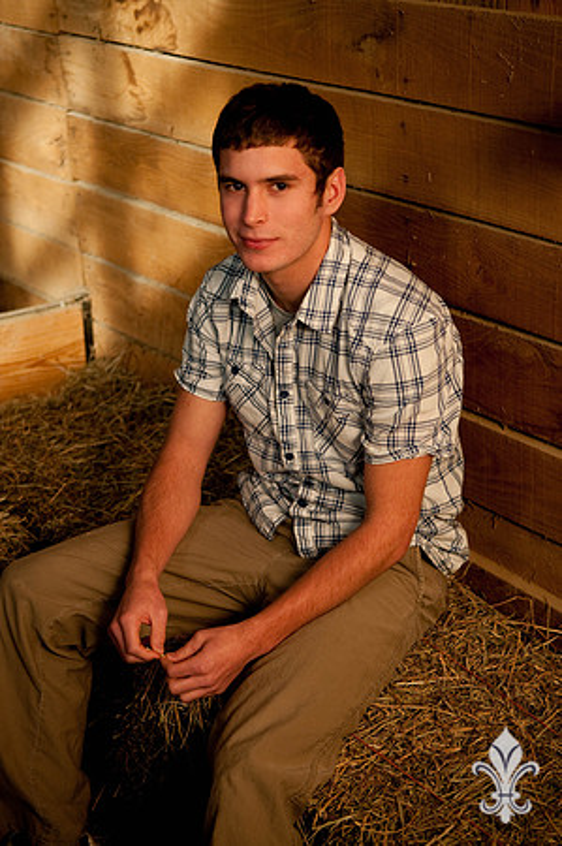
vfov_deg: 29.9
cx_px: 281
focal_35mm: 68
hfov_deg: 20.1
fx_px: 1584
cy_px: 423
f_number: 2.8
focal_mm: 45
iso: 200
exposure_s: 1/250
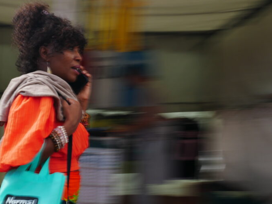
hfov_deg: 29.9
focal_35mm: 64
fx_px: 503
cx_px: 76
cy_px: 105
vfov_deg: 23.0
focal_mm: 21
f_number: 7.1
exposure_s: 1/13
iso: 200
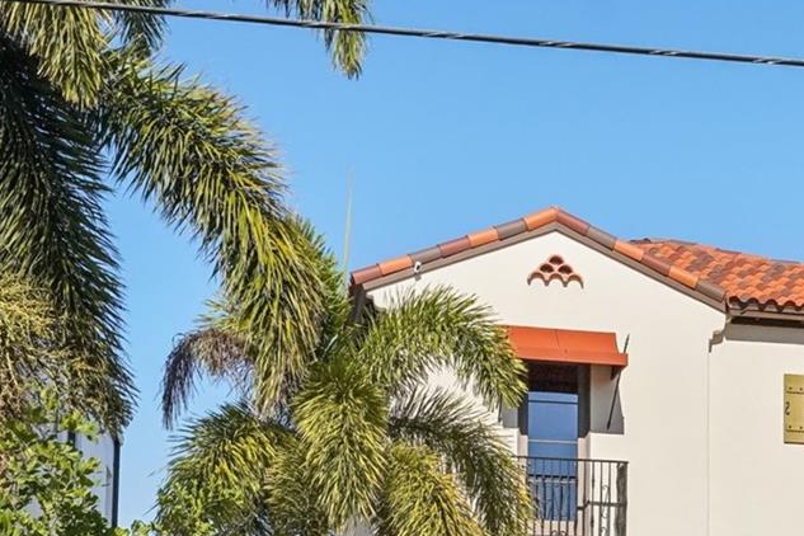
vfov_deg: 14.8
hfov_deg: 21.1
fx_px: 2032
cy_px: 525
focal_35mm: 91
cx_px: 925
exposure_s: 1/6400
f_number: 8
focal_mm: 24
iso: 800
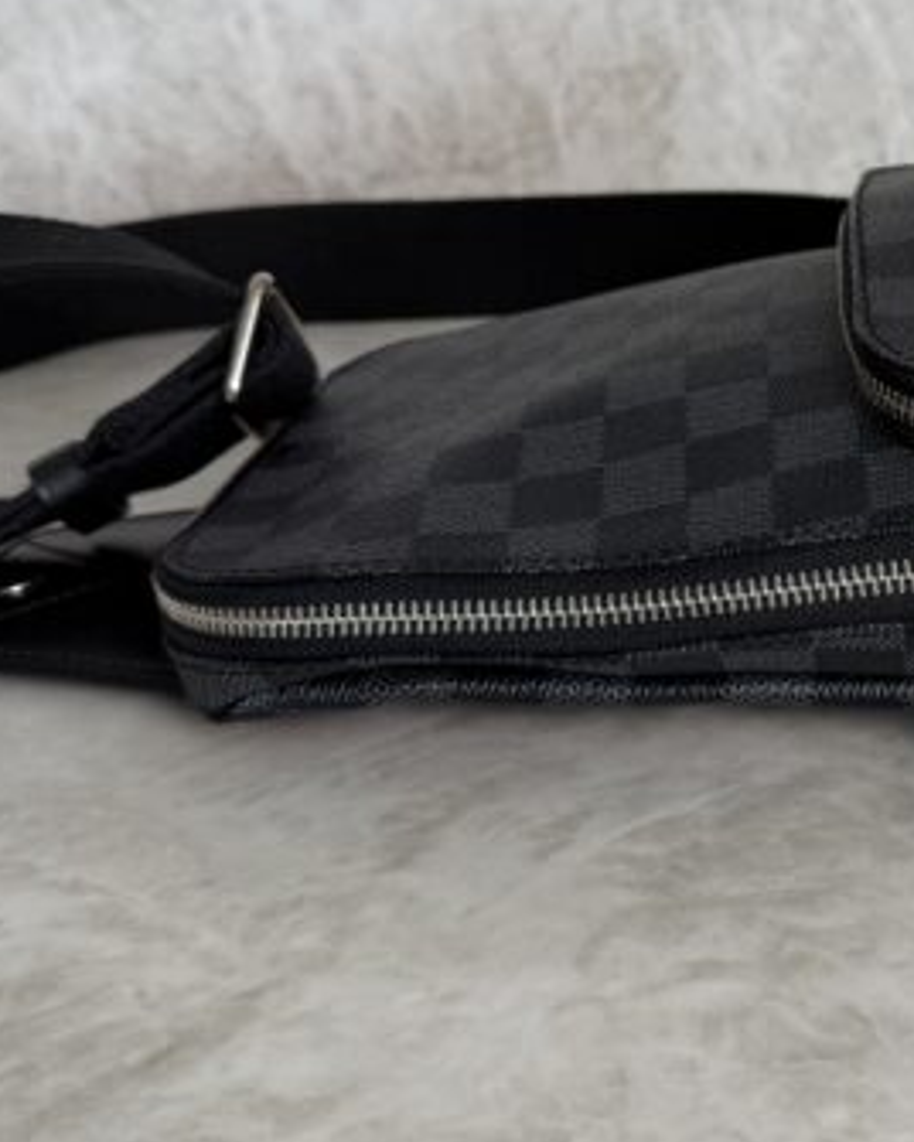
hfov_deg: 25.6
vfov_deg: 33.4
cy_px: 406
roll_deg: +1.2
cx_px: 945
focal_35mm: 56
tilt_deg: -17.6
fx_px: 1894
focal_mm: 6.76
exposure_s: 1/120
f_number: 1.78
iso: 80
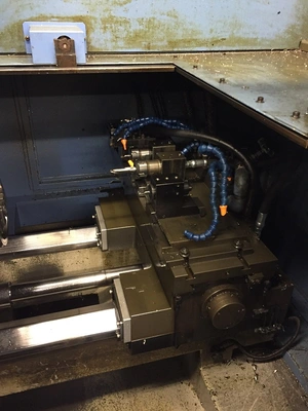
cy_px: 206
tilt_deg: -30.1
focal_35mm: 29
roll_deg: -1.1
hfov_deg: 48.2
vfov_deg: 61.7
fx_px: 344
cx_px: 154
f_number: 2.2
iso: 250
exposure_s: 1/17
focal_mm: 4.15
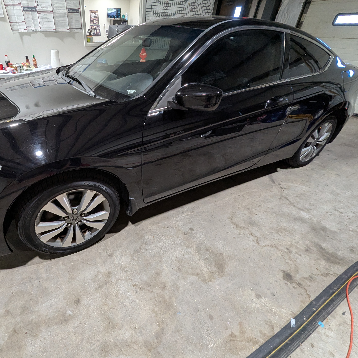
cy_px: 172
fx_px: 187
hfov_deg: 84.8
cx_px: 123
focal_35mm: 16
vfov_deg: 87.4
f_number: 2.2
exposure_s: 1/60
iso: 249
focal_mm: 1.95
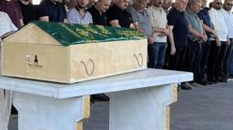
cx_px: -39
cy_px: 0
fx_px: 543
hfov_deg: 22.5
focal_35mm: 88
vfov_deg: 13.5
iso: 40
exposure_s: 1/201
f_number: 1.6
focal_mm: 5.1
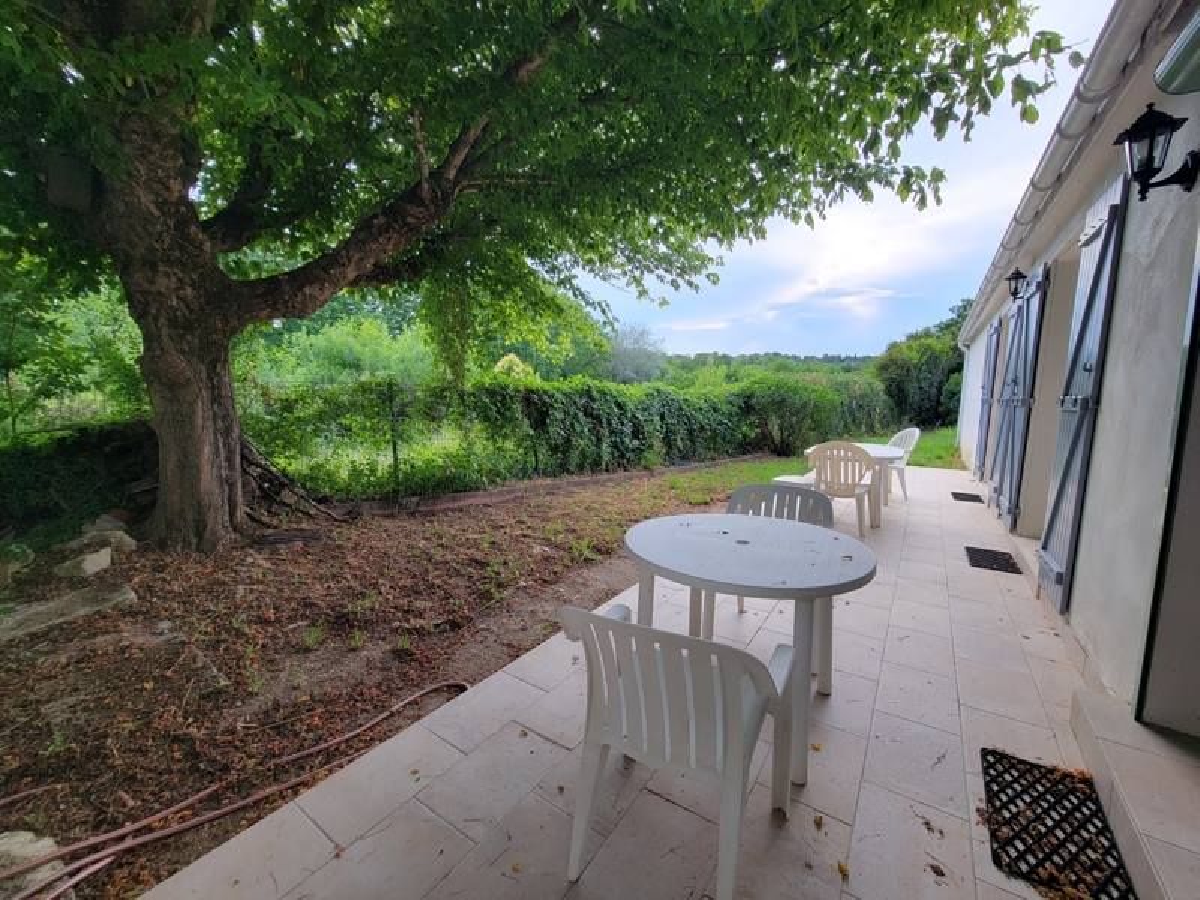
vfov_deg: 89.9
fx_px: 451
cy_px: 450
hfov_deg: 106.2
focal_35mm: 13
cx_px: 600
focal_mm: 2.2
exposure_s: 1/247
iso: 50
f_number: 2.2
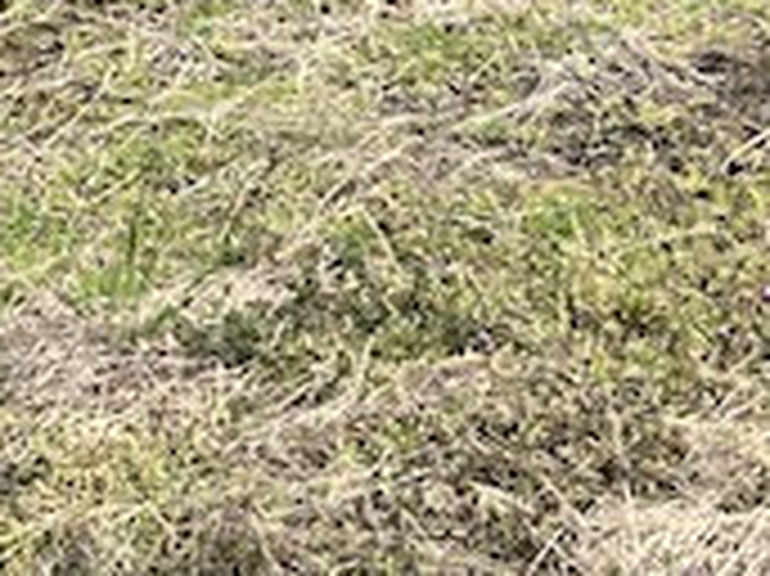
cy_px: -670
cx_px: 380
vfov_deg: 8.0
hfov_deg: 11.3
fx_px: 3890
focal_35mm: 175
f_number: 1.8
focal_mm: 3.99
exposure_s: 1/665
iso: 32
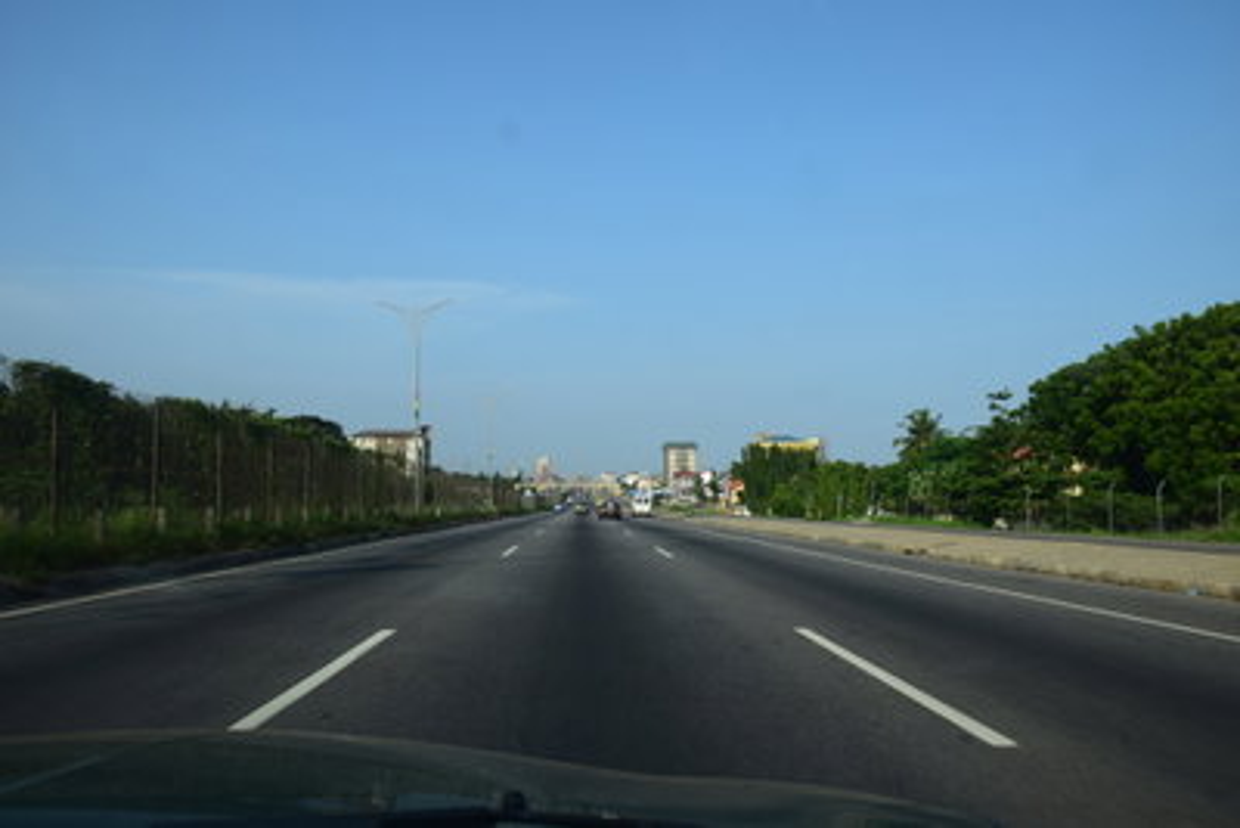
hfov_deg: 67.4
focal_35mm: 27
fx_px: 930
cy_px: 414
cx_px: 620
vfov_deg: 48.0
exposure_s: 1/400
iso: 400
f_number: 11
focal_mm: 18
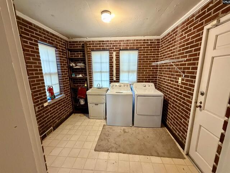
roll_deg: +1.5
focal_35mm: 14
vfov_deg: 85.7
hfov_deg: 102.1
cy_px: 86
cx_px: 115
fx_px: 93
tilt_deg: -11.0
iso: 640
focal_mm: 2.22
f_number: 2.2
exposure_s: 1/60
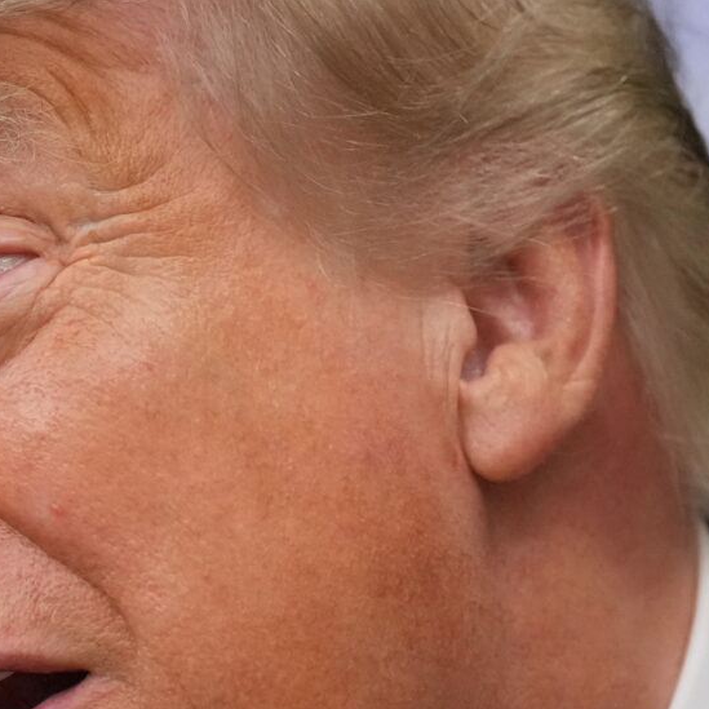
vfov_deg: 2.5
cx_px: -39
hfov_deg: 2.5
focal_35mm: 696
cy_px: 498
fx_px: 16128
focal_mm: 200
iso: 4000
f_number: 2.8
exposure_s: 1/250
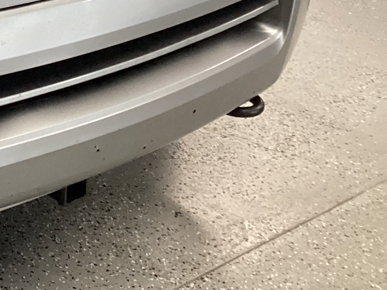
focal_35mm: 109
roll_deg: -0.4
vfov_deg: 12.5
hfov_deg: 15.6
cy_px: -209
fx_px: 1219
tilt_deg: -16.7
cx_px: -293
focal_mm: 3.3
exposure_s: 1/60
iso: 320
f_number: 2.4
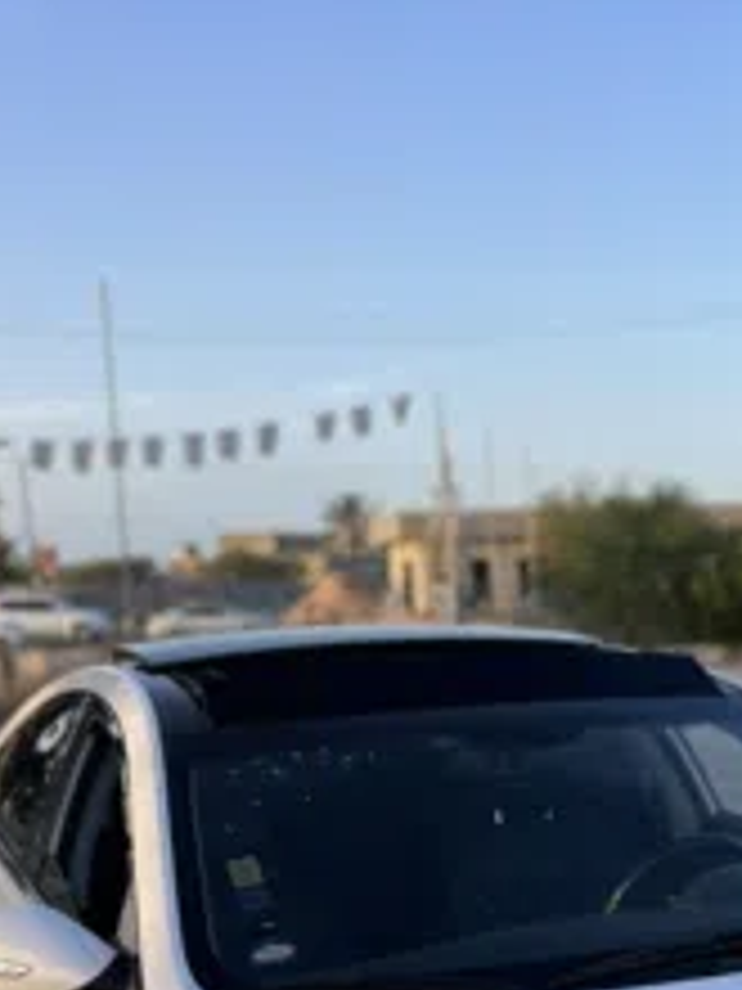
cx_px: 657
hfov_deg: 22.8
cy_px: 907
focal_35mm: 63
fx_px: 1801
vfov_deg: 29.4
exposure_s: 1/591
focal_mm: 5.7
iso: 50
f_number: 1.5
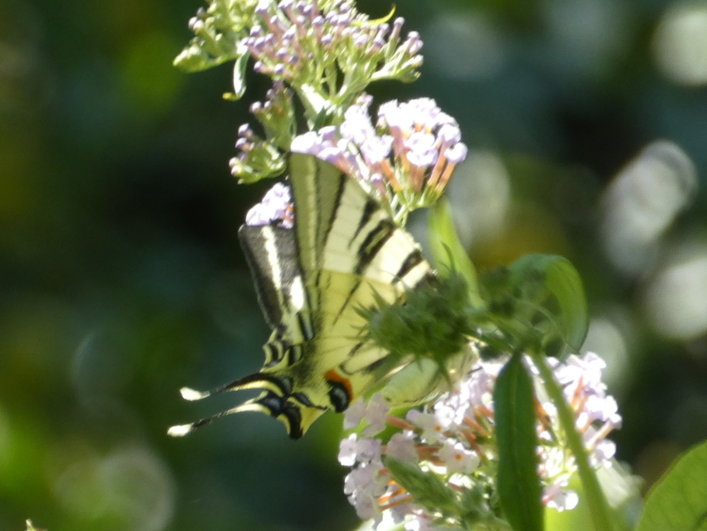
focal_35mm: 885
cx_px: 354
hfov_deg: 2.2
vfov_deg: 1.7
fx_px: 18078
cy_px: 266
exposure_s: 1/125
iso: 200
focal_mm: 158.6
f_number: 5.6
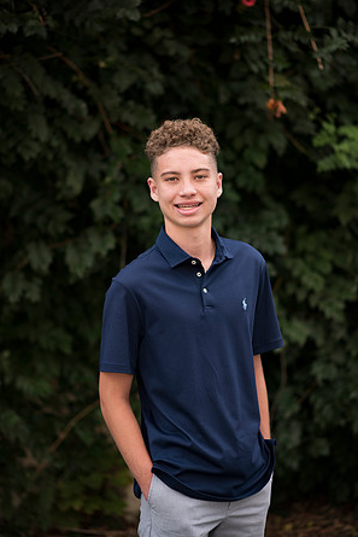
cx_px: 178
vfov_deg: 23.6
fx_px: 1282
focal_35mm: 86
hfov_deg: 15.9
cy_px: 268
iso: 100
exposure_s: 1/640
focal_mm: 85
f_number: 2
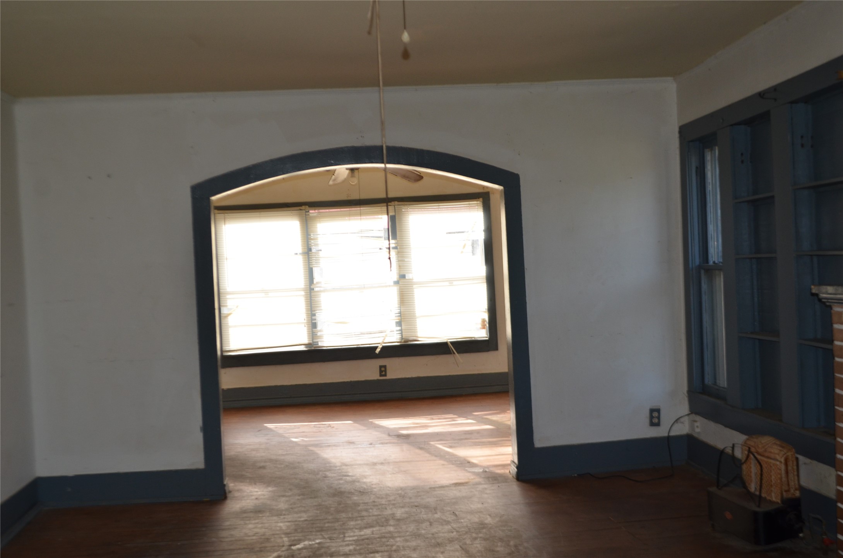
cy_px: 279
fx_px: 981
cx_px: 422
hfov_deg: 46.5
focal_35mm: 42
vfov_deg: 31.8
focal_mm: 28
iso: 360
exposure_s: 1/125
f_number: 4.5
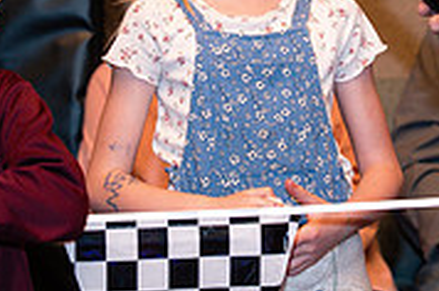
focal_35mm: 256
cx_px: 319
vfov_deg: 5.3
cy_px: 21
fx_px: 3116
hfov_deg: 8.1
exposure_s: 1/250
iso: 800
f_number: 3.2
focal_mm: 70
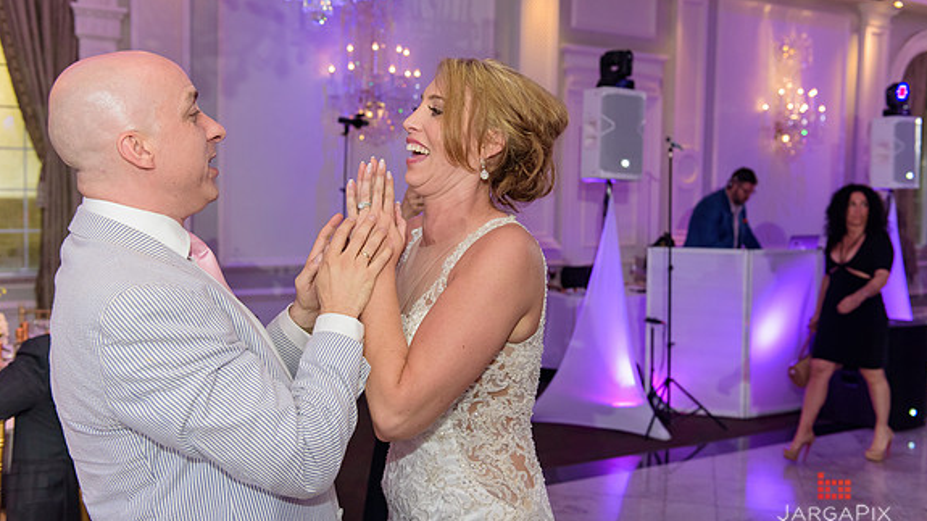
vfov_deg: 32.0
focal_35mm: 37
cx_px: 464
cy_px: 244
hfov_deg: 54.0
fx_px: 909
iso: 1600
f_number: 3.2
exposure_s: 1/125
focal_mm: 35
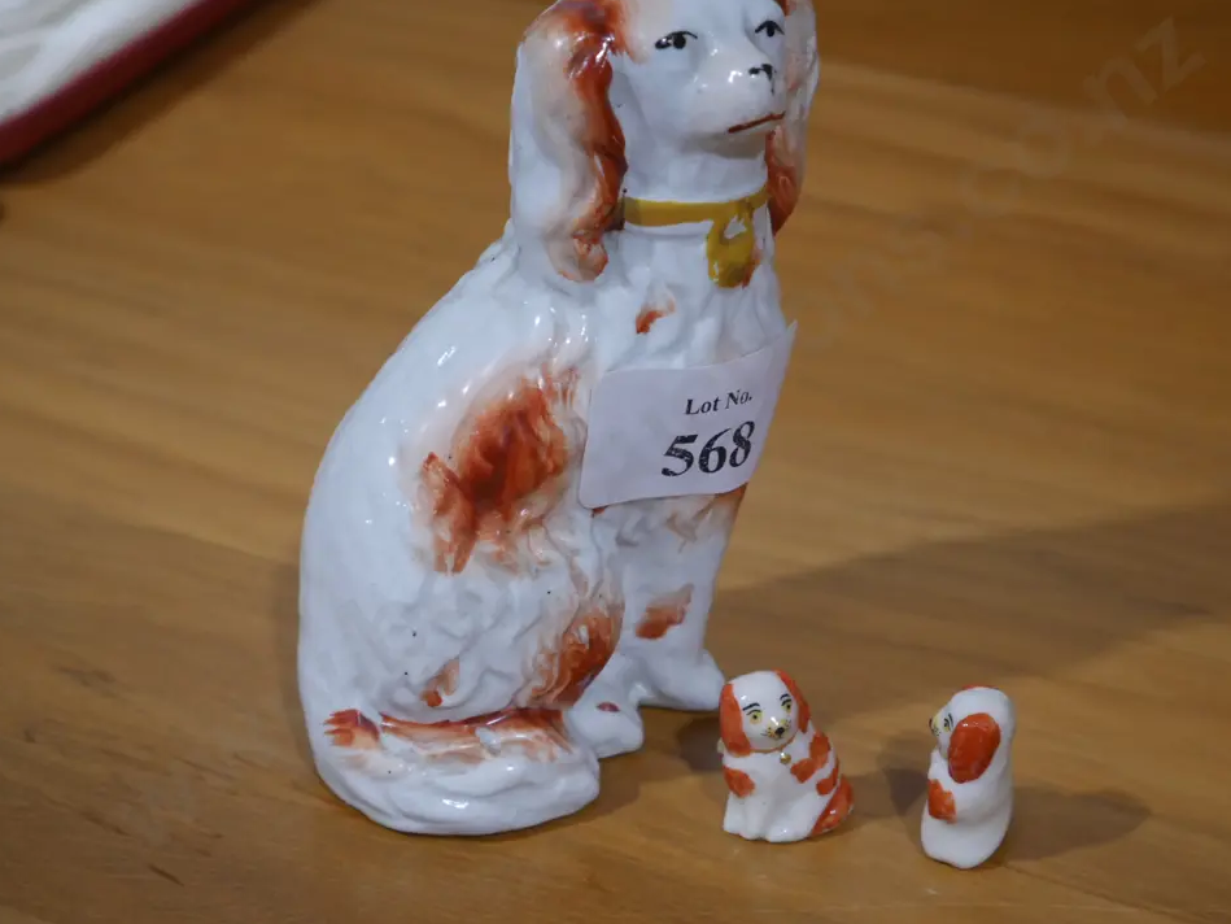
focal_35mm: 82
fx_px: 2916
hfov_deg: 23.8
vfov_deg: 18.0
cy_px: 436
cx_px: 656
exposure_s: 1/100
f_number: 5.5
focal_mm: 38
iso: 800
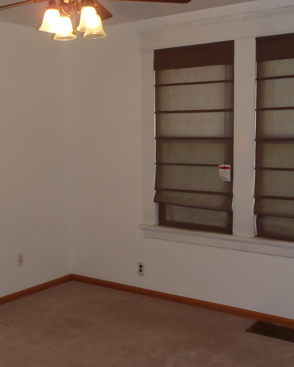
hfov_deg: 32.0
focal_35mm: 47
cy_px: 183
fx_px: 511
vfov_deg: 39.6
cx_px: 129
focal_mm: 6.45
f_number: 4.5
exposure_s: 1/30
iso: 200
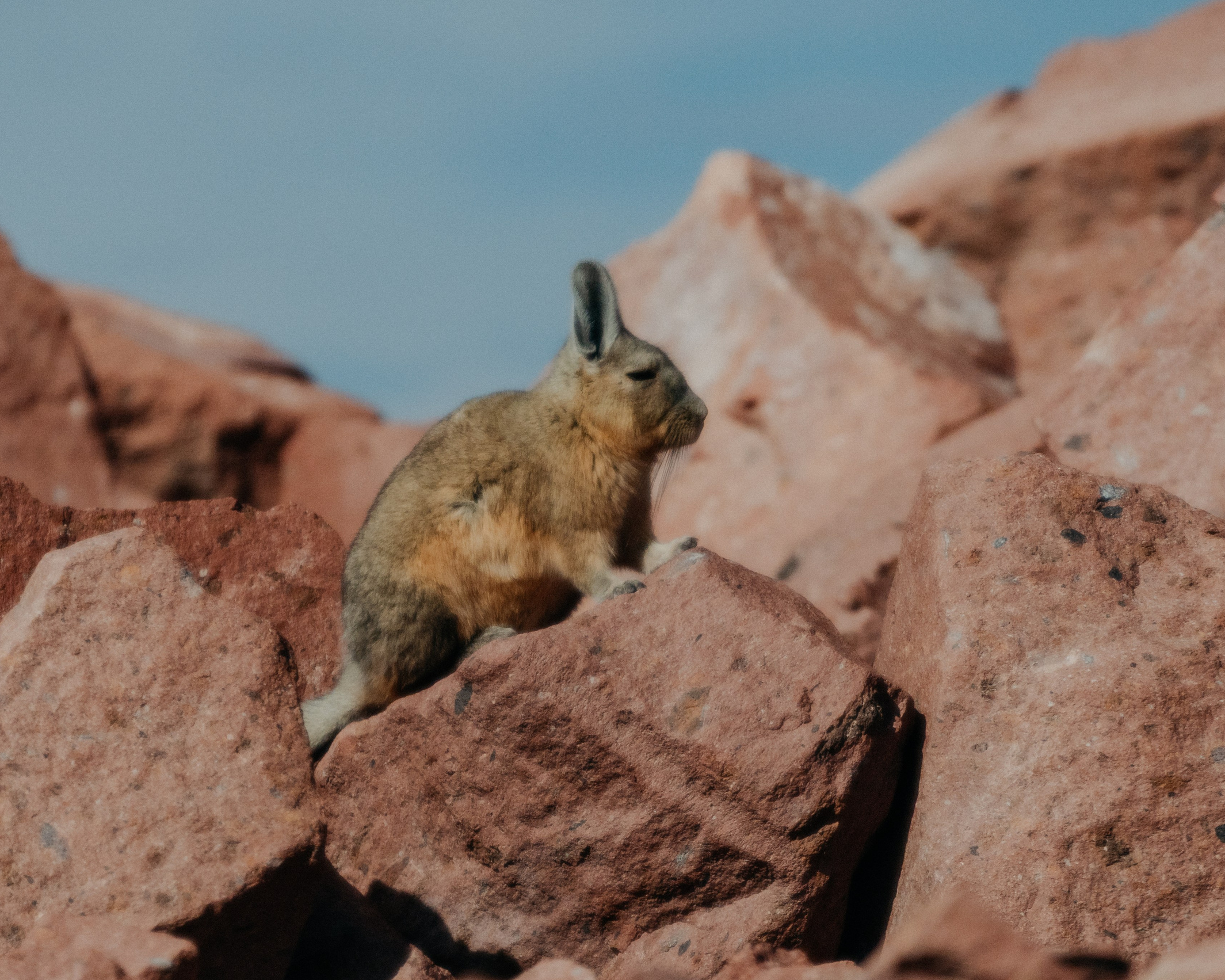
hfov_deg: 5.2
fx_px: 13378
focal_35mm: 369
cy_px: 446
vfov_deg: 4.2
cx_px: 503
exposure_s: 1/4000
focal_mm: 200
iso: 500
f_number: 4.5
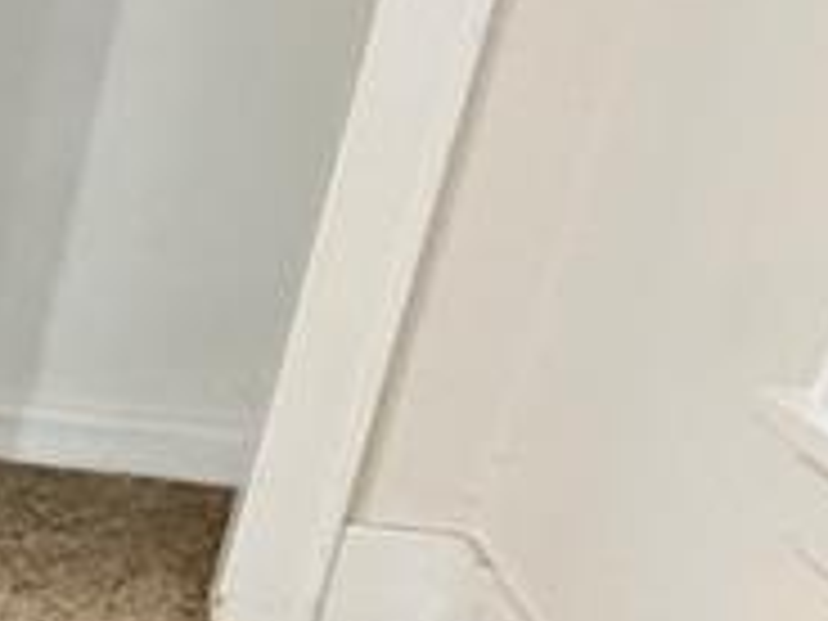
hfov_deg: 14.9
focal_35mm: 78
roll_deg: +1.2
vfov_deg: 18.4
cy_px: 621
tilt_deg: -20.3
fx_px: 1866
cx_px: -1166
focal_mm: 2.22
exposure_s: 1/60
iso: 320
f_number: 2.2
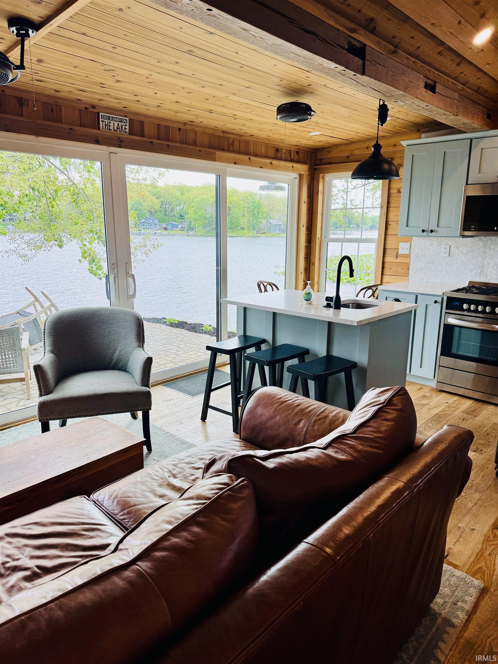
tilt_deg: -13.0
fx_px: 460
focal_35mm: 24
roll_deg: +0.0
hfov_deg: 56.8
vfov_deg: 71.6
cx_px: 249
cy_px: 332
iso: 64
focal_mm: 6.76
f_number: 1.78
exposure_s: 1/247
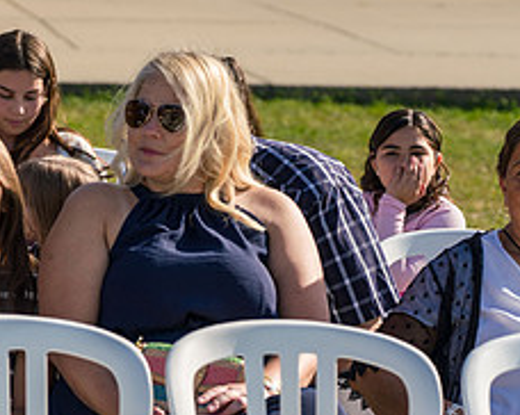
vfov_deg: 7.2
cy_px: 270
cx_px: -16
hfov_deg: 9.0
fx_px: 3275
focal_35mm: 213
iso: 250
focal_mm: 89
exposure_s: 1/2000
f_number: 4
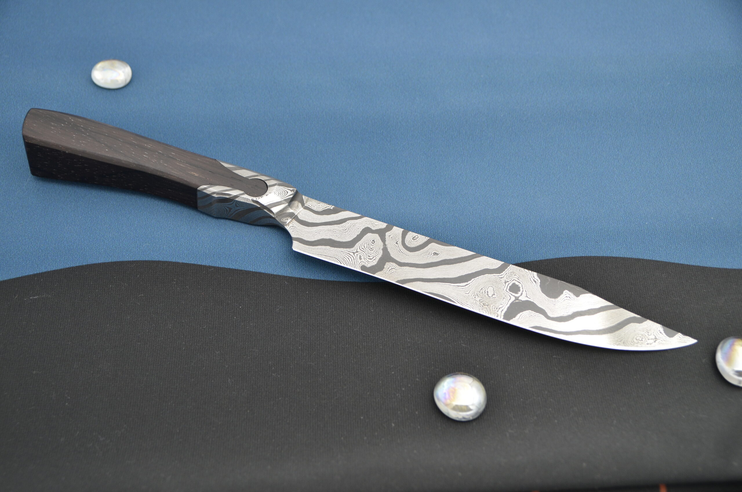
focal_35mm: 48
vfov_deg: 28.0
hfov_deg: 41.2
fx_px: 987
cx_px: 371
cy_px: 246
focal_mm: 32
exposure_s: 1/80
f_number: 4.5
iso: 400
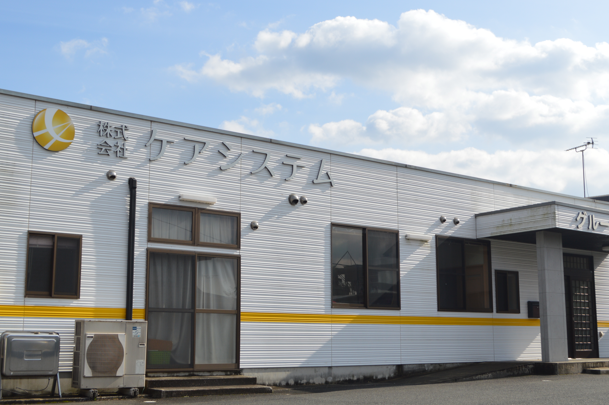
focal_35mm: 47
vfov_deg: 28.6
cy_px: 200
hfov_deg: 41.9
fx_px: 794
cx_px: 339
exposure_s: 1/250
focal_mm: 26
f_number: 8
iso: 100
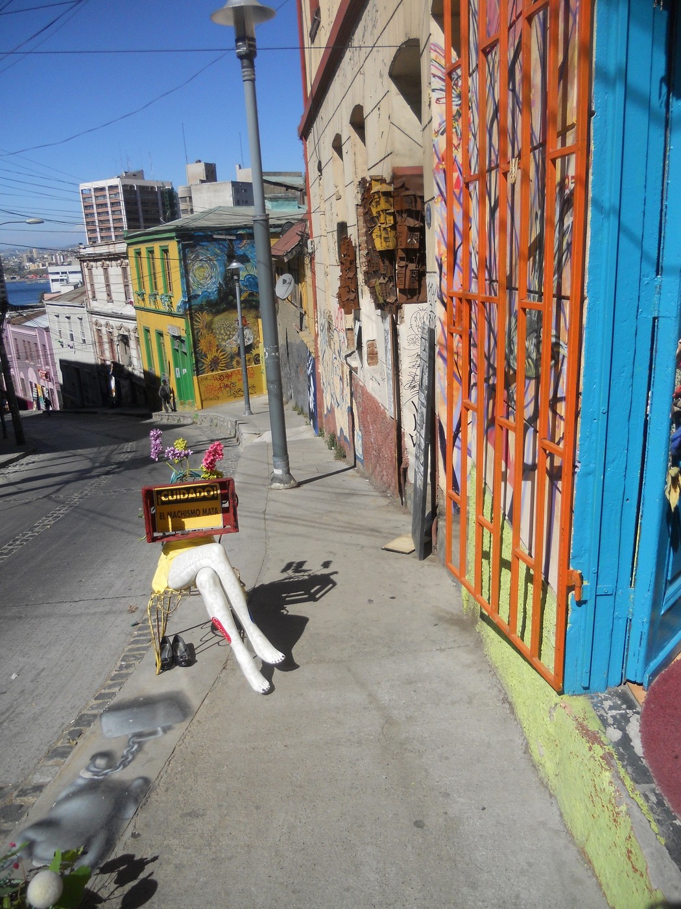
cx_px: 340
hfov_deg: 51.4
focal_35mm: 27
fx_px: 708
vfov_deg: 65.3
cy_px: 454
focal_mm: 4.9
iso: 80
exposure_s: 1/1500
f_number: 3.2
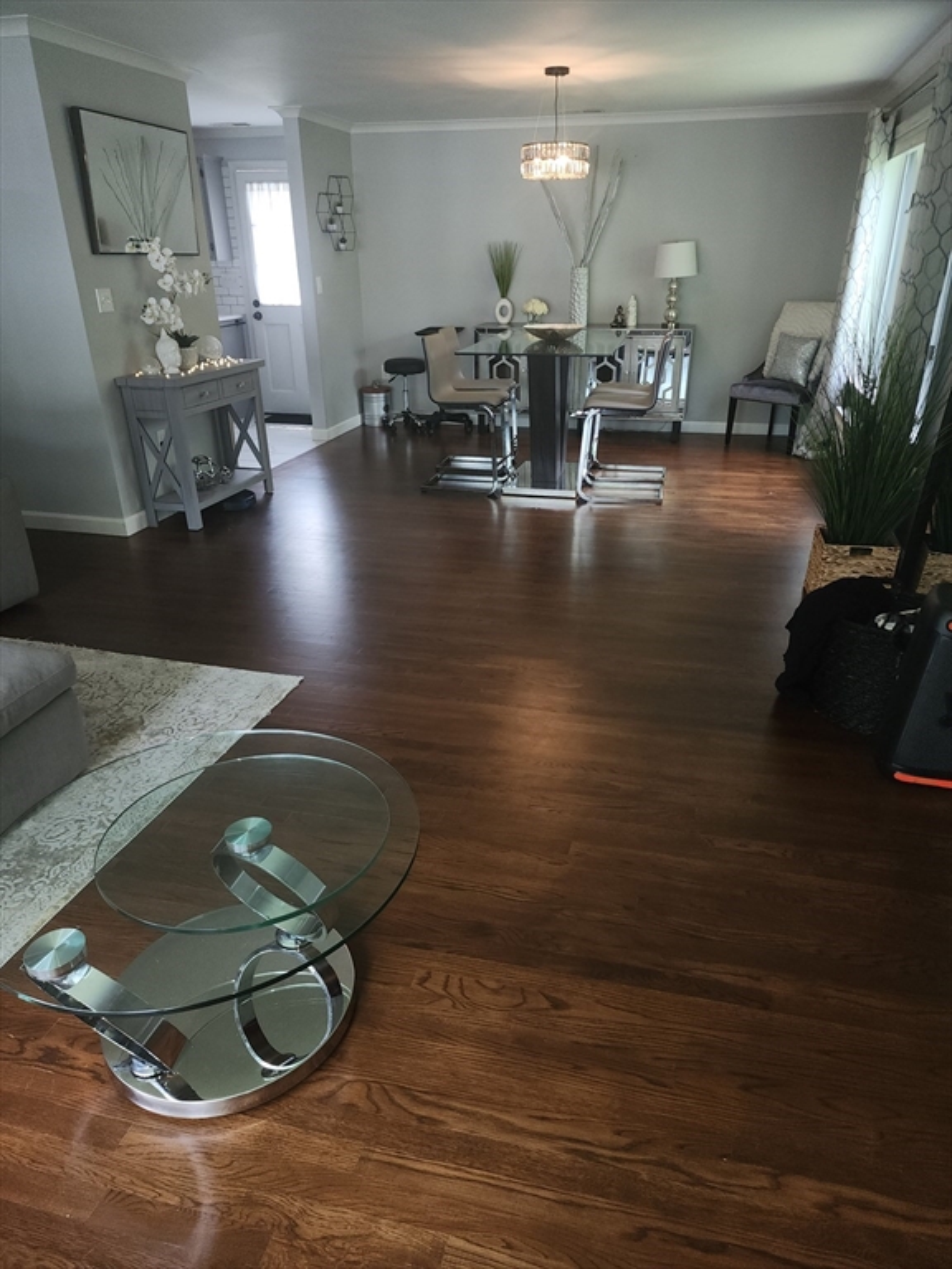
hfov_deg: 58.9
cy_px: 634
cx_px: 476
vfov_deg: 73.9
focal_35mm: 23
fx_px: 843
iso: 100
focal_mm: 6.4
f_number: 1.8
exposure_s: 1/24
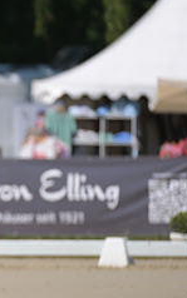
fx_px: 8087
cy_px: 120
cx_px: -166
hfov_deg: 1.3
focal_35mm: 993
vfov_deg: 2.1
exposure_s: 1/1250
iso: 160
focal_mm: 400
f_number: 5
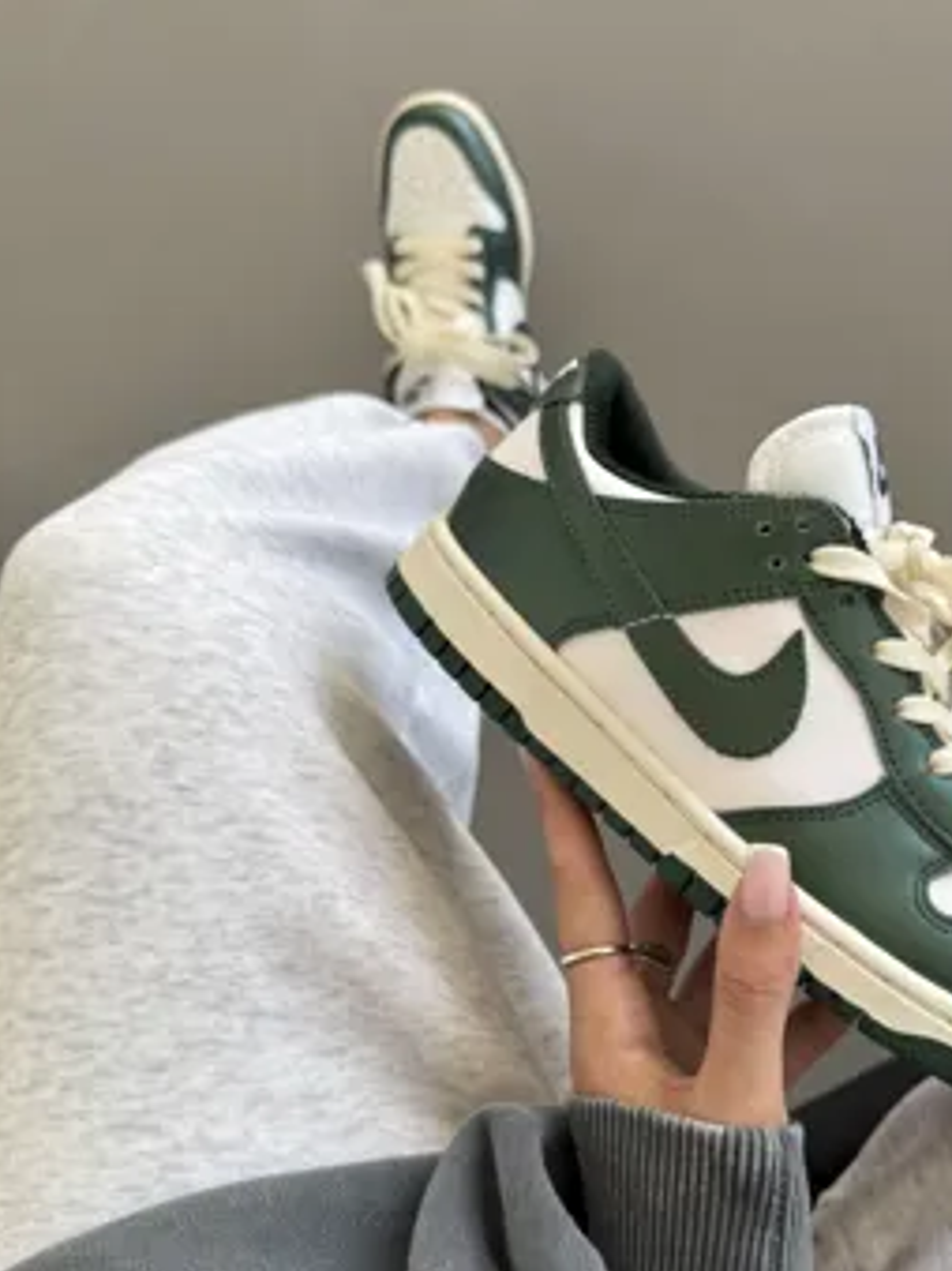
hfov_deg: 41.0
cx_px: 663
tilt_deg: -85.2
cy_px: 731
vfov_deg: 53.8
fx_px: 1248
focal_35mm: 34
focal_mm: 6.76
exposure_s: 1/451
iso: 80
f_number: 1.78
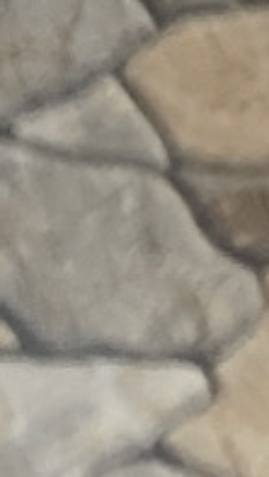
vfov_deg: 6.5
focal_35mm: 288
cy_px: -1199
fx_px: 3647
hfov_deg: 4.1
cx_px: -574
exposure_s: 1/74
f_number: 1.8
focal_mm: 4.25
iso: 125
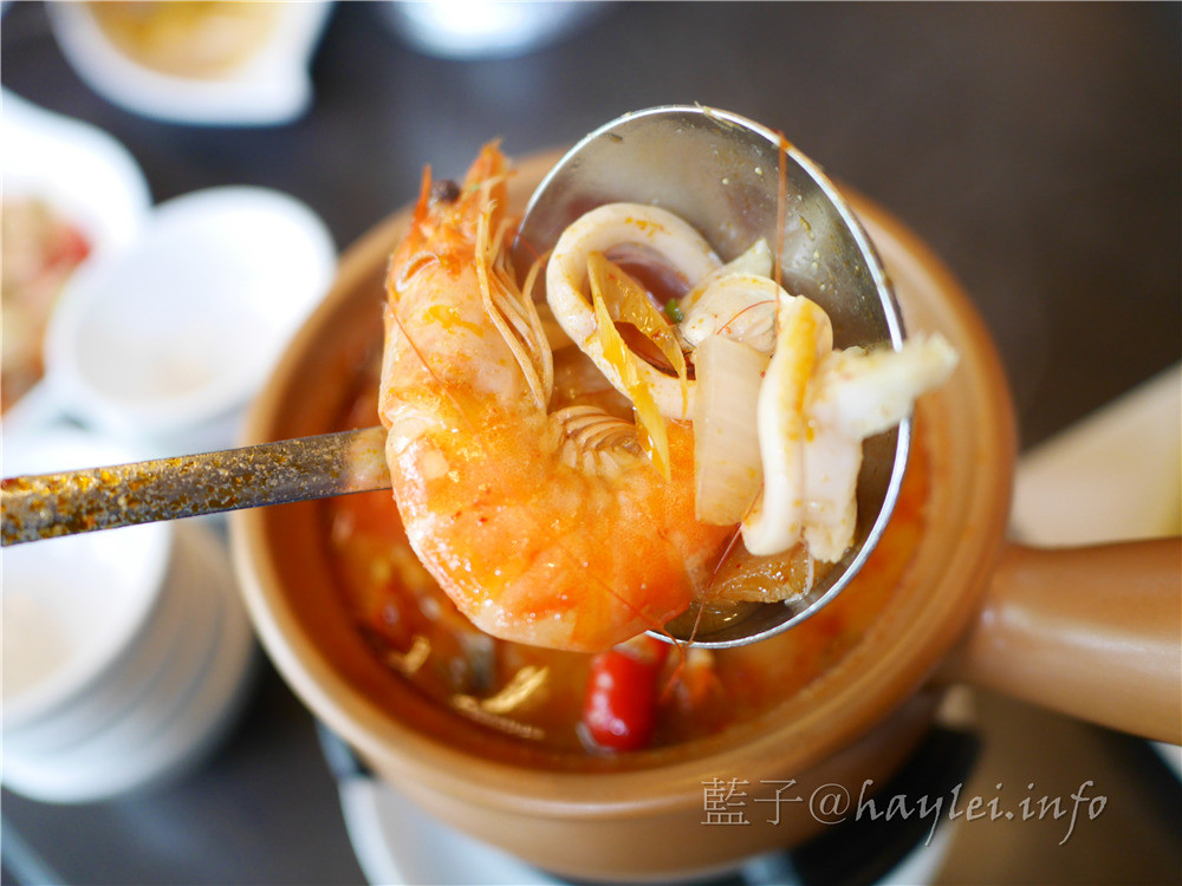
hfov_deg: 60.0
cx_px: 591
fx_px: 1024
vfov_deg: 46.8
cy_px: 443
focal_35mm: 30
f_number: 1.7
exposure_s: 1/60
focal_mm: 15
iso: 640
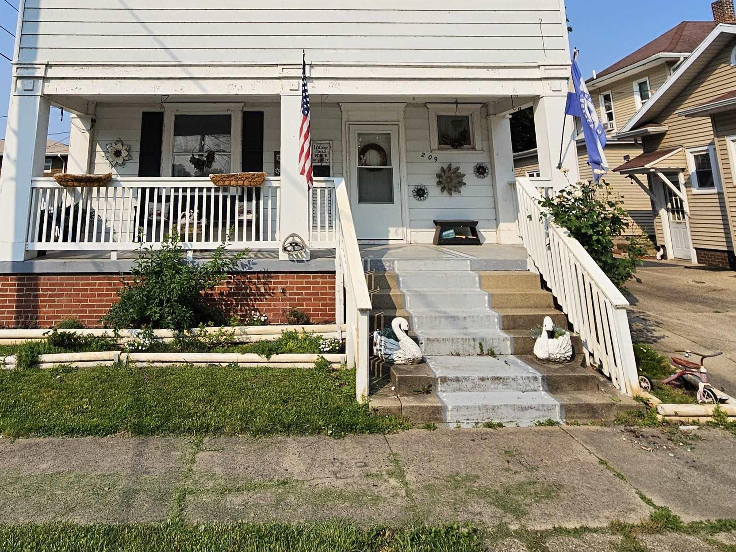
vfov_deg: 51.7
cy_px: 81
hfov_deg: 70.8
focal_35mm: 24
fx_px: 510
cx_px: 292
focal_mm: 2.2
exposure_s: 1/3483
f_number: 2.2
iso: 50
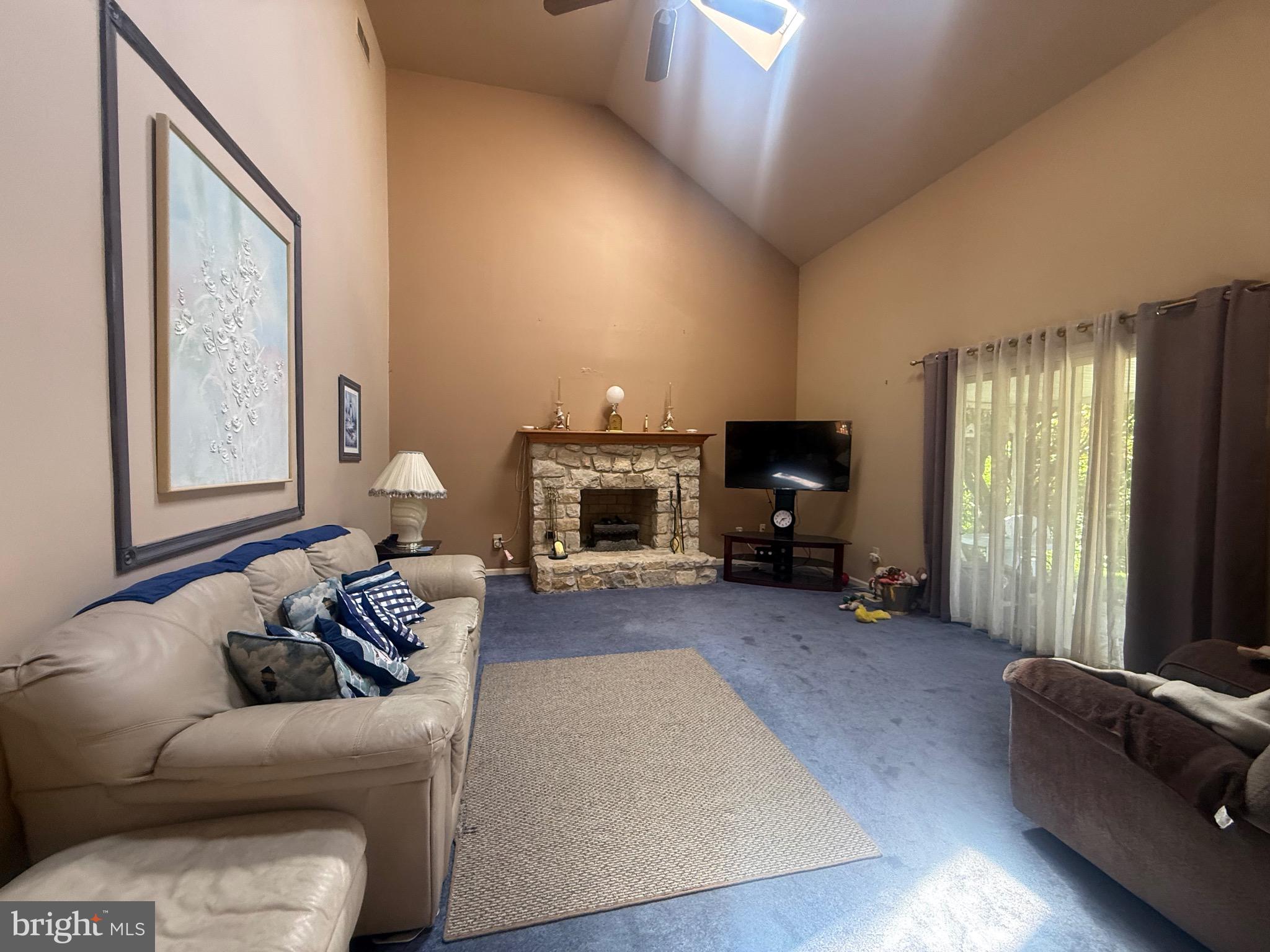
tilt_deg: -3.3
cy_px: 476
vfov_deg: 85.7
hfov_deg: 102.1
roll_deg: -0.3
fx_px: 514
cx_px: 635
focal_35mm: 14
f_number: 2.2
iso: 320
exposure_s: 1/99
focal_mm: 2.22
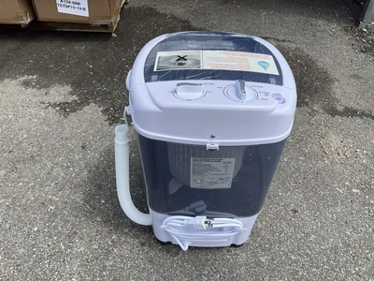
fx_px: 313
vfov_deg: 48.2
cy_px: 140
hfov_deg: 61.7
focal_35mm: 29
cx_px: 187
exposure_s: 1/2141
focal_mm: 3
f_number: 1.8
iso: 25
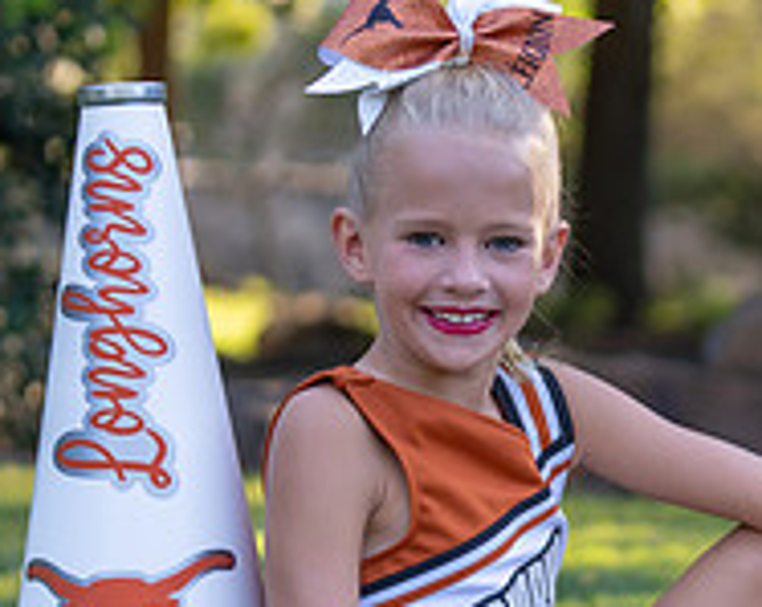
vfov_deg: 6.9
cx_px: 648
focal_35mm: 224
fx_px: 5044
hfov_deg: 8.6
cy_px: 492
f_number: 2.8
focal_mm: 70
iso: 200
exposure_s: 1/320
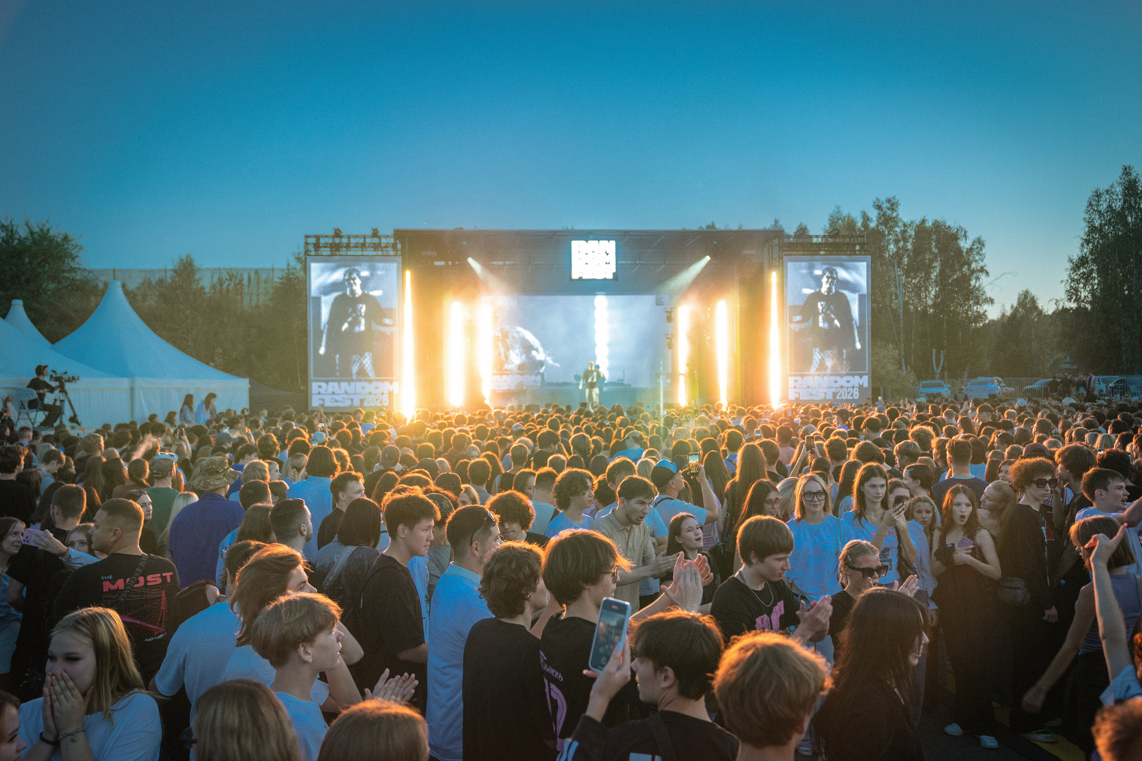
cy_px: 380
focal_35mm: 29
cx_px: 571
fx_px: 912
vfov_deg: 45.3
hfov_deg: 64.1
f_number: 2.8
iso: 1000
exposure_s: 1/125
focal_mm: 28
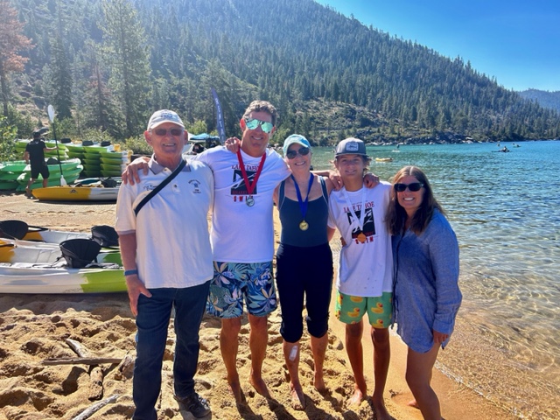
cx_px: 280
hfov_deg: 67.3
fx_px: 421
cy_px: 210
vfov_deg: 53.1
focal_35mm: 26
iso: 50
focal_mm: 5.7
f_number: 1.5
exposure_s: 1/2404
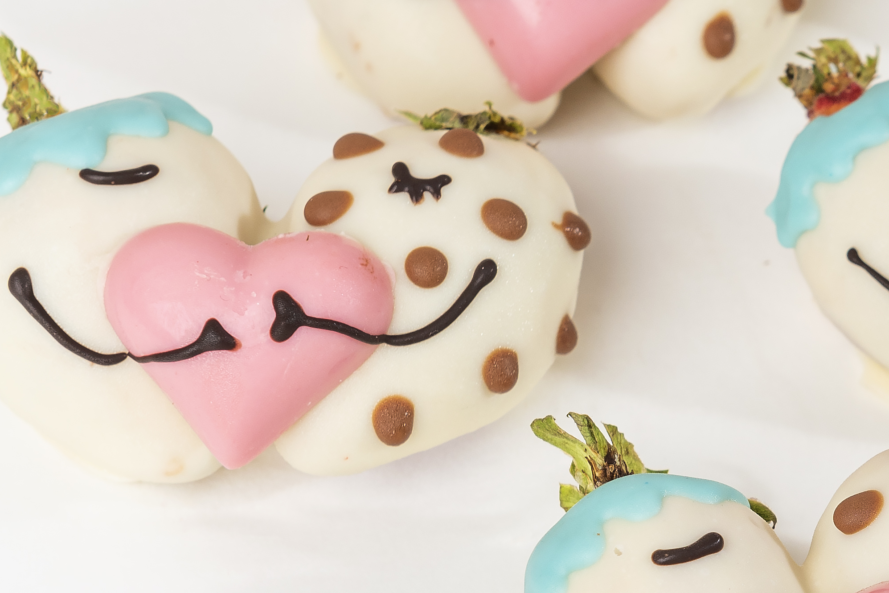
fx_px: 4321
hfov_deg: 11.6
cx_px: 969
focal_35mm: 175
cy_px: 490
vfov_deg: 7.8
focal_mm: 58
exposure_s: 1/160
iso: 100
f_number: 8
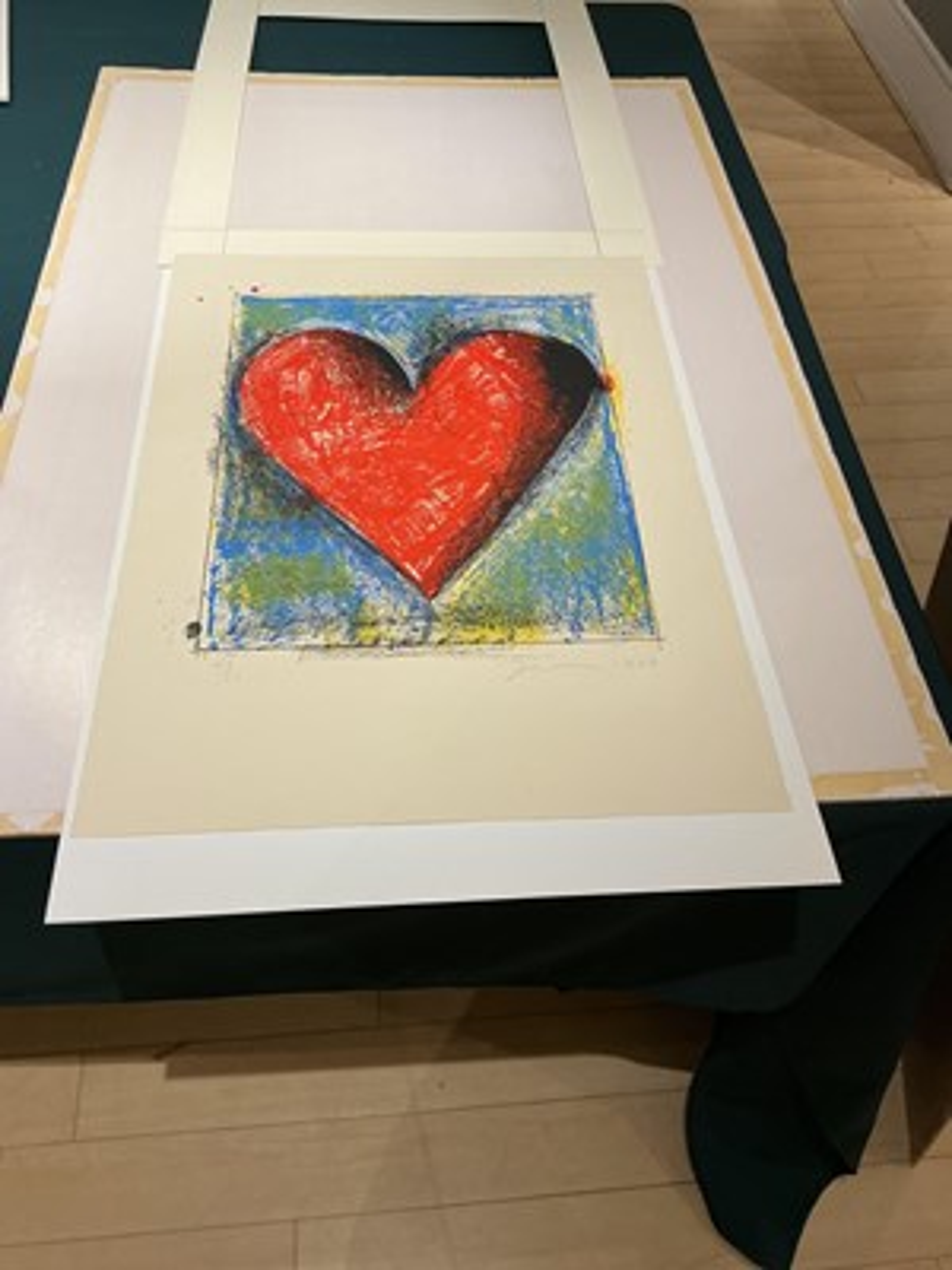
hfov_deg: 48.2
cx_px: 476
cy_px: 635
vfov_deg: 61.7
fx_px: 1063
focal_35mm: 29
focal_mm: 3
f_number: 1.8
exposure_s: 1/100
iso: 40
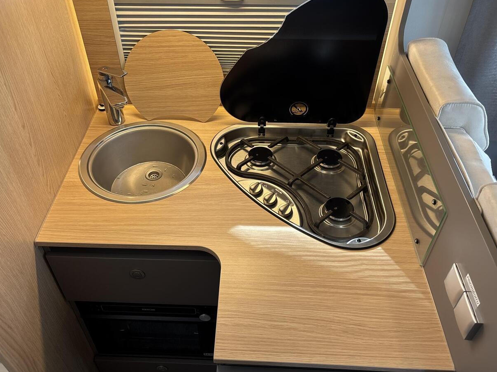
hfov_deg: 58.3
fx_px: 445
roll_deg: +2.6
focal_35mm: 31
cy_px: 172
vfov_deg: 45.4
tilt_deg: -41.8
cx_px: 231
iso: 64
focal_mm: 5.96
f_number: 1.6
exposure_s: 1/121
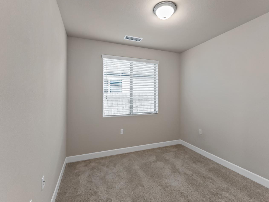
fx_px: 124
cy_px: 98
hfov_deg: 94.4
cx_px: 143
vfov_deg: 78.1
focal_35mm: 16
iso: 800
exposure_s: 1/160
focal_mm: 14
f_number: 4
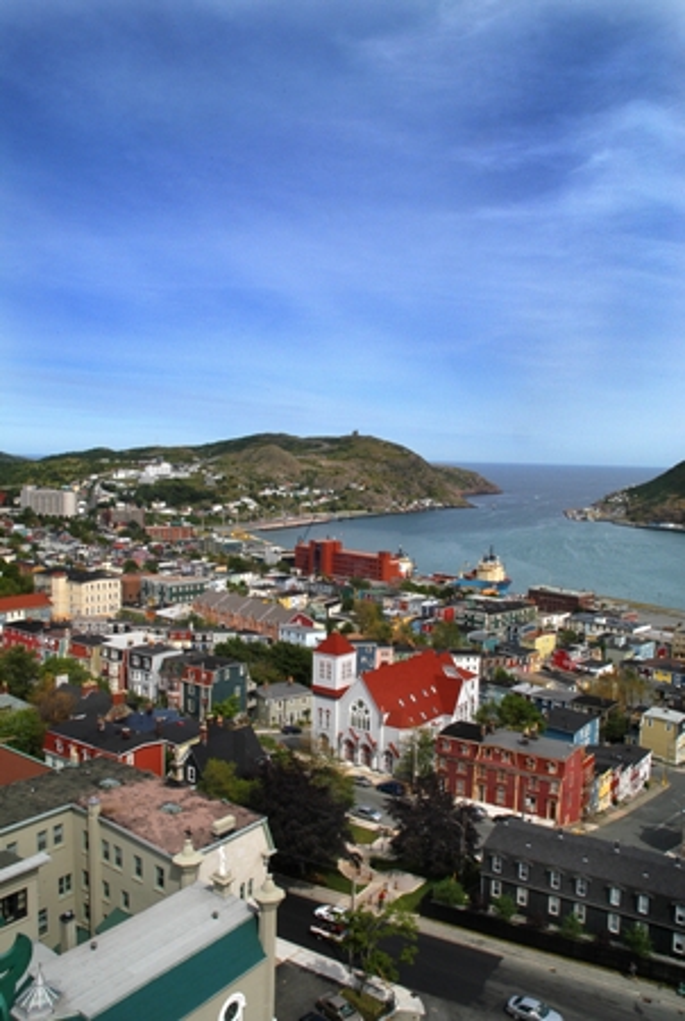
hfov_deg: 48.1
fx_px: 767
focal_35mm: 27
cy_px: 510
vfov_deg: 67.3
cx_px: 342
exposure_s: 1/80
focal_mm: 18
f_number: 22
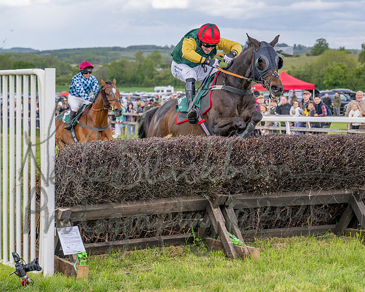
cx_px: 146
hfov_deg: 20.6
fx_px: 1004
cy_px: 146
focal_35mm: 93
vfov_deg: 16.5
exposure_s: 1/1600
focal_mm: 70
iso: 400
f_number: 4
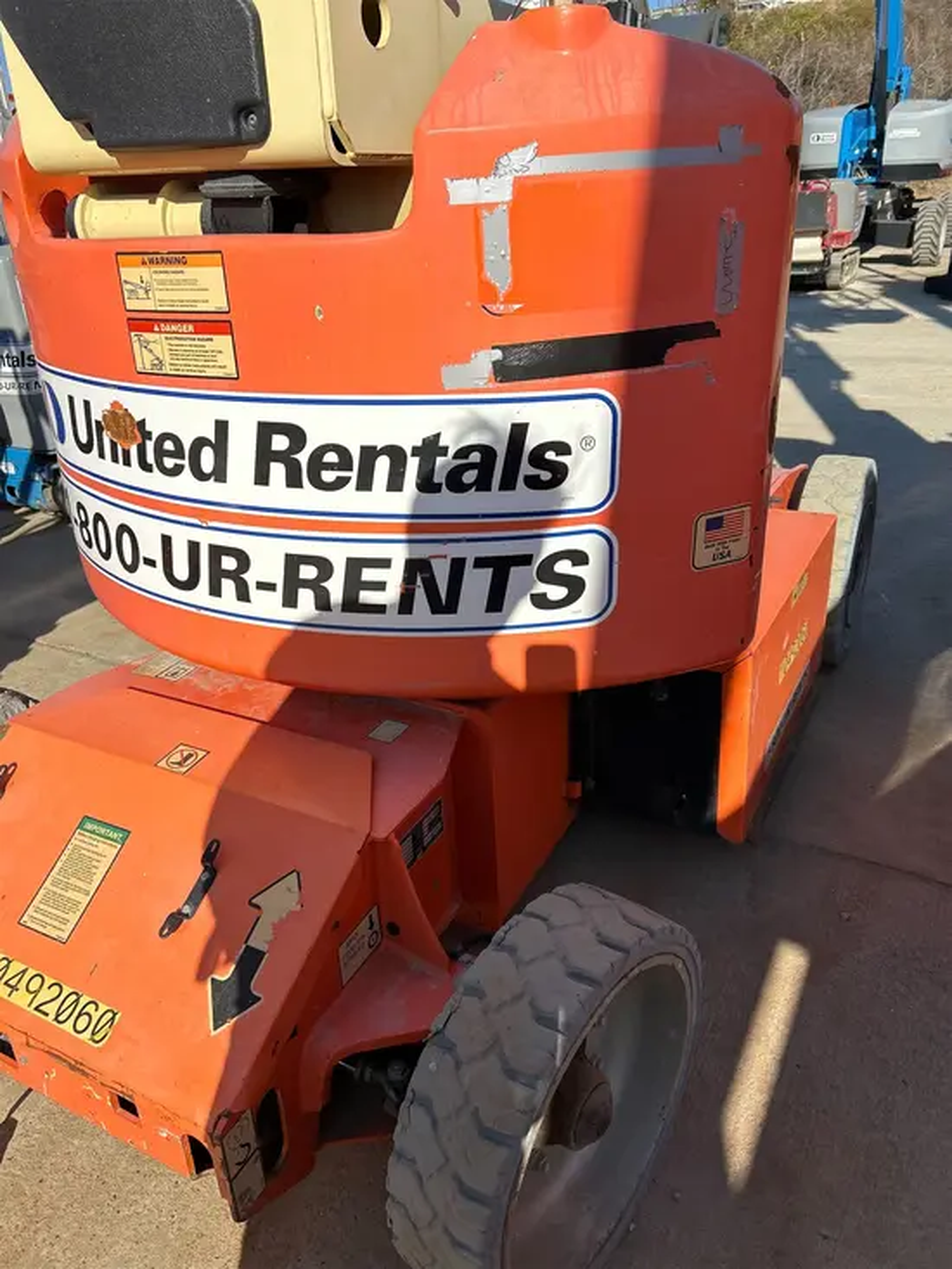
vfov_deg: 67.3
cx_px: 476
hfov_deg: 53.1
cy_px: 634
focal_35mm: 26
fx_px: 953
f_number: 1.5
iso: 50
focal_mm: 5.7
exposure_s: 1/4115
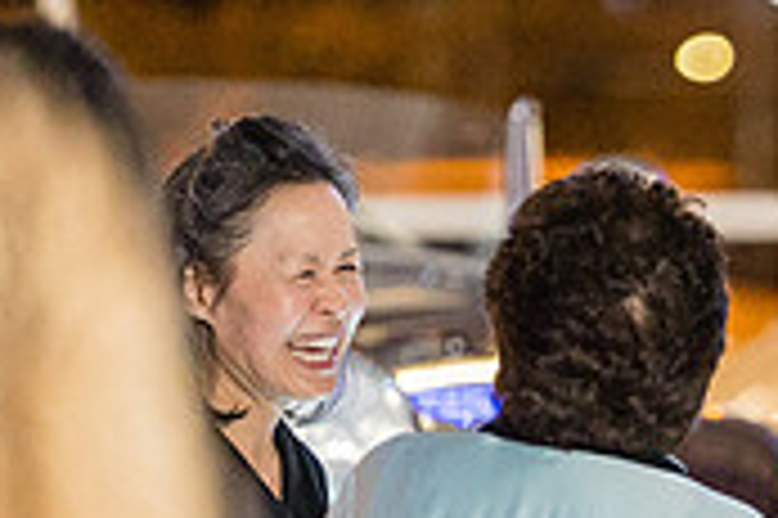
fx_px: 13062
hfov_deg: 3.4
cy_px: 439
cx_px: 1021
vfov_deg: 2.3
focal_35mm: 605
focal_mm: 180
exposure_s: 1/250
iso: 3200
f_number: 2.8
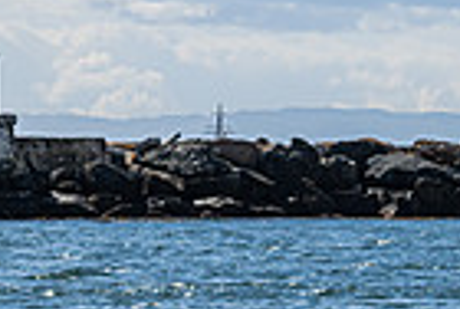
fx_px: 6095
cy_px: -184
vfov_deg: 2.9
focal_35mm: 476
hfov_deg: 4.3
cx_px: -338
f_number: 10
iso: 400
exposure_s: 1/1000
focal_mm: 100
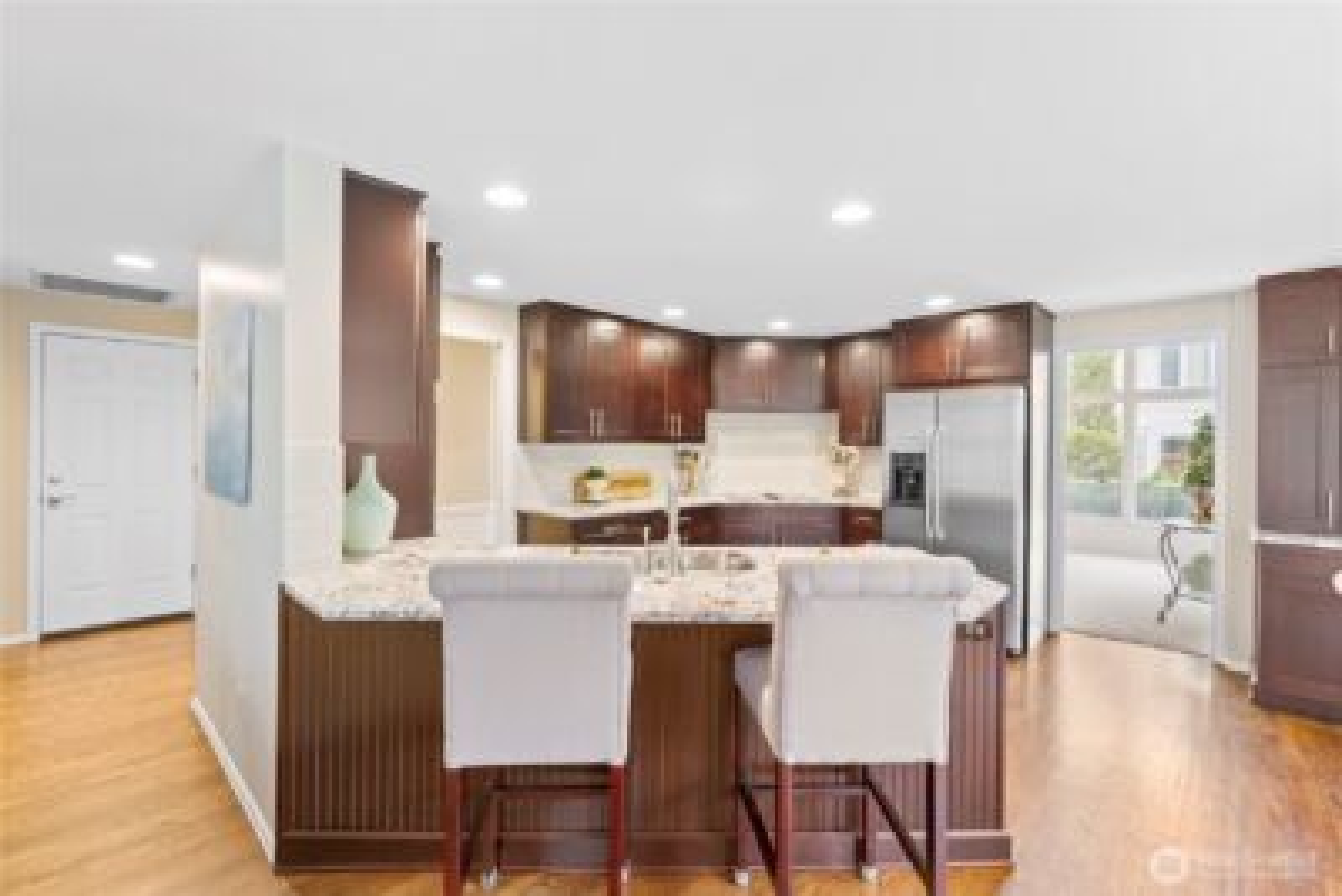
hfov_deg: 96.7
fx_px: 597
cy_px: 448
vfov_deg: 73.8
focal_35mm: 16
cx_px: 671
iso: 125
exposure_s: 2
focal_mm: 16
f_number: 8
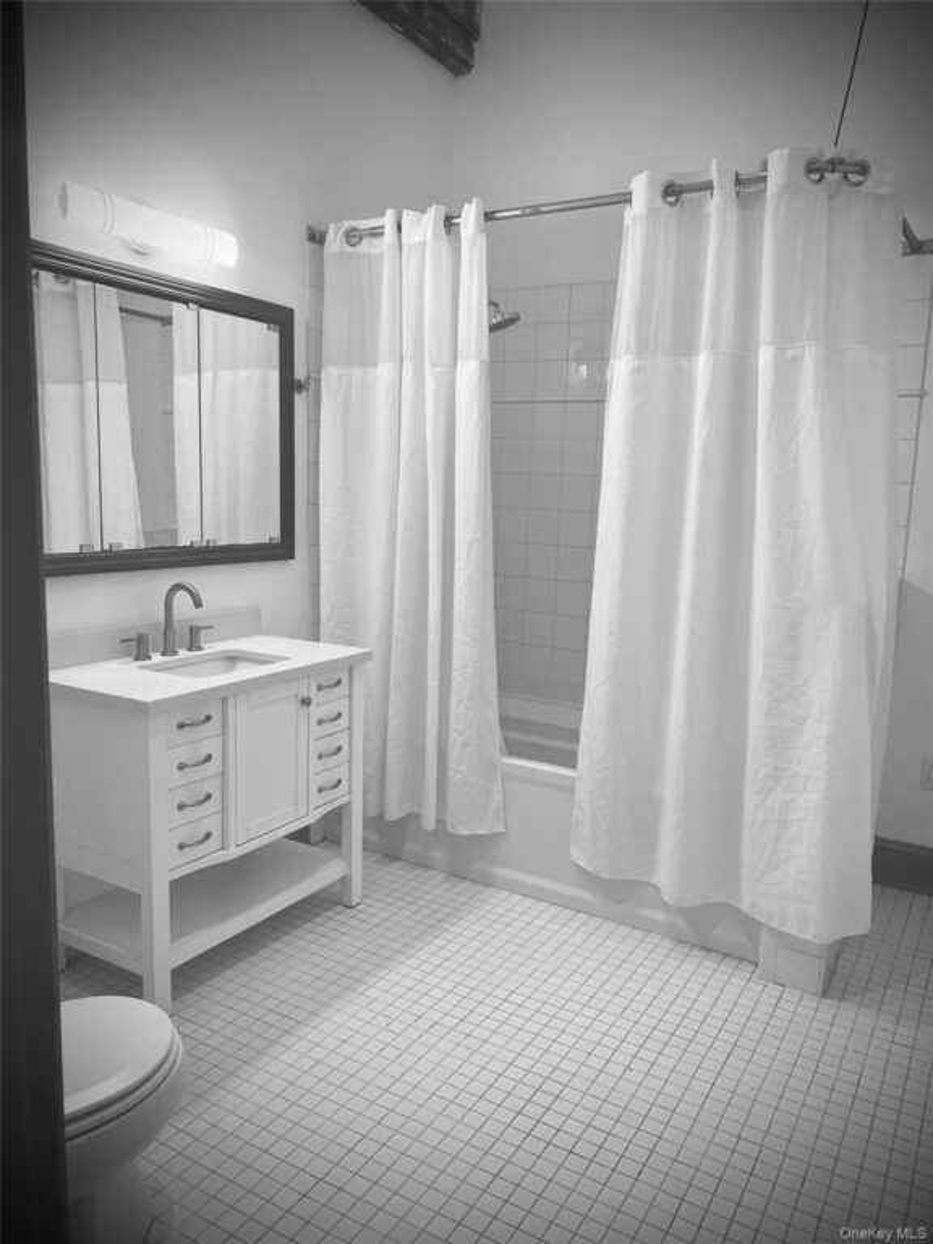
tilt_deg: -7.0
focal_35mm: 26
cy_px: 622
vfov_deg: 67.3
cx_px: 466
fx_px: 934
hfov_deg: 53.1
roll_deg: -1.7
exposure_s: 1/120
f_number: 1.5
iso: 64
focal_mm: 5.7
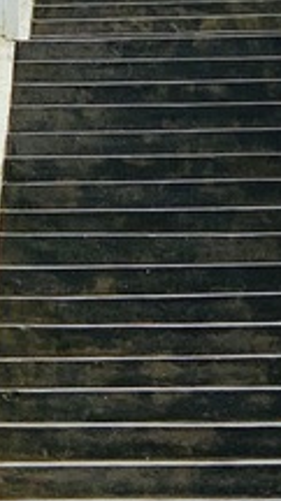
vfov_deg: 8.0
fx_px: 3574
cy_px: 19
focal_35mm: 269
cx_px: 128
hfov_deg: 4.5
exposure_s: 1/413
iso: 16
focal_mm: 6
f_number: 2.4
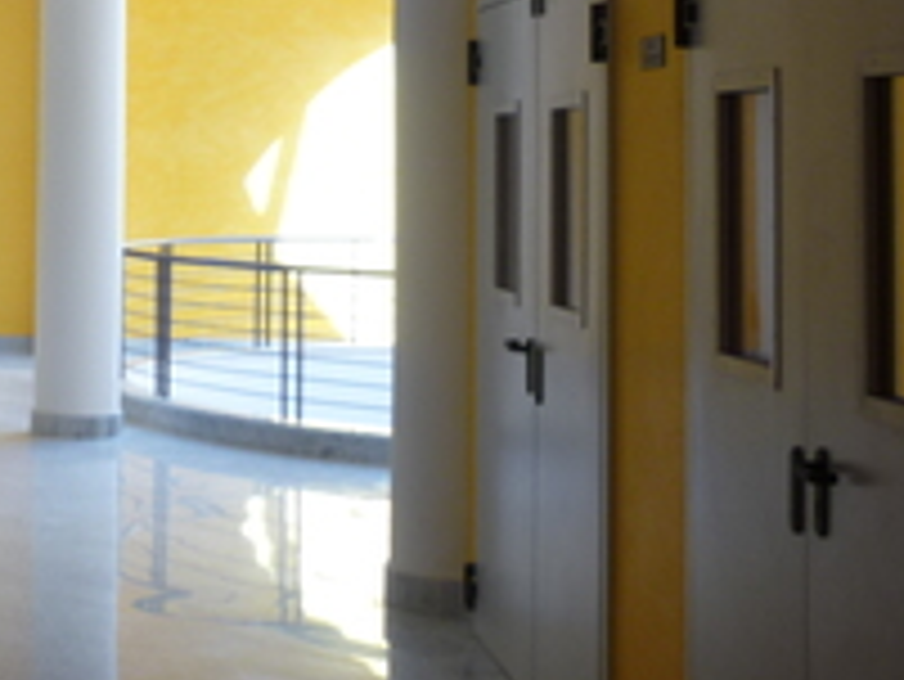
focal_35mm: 82
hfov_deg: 22.4
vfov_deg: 17.6
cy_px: 2
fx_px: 2143
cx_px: -99
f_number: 2.8
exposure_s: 1/50
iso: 80
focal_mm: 5.5
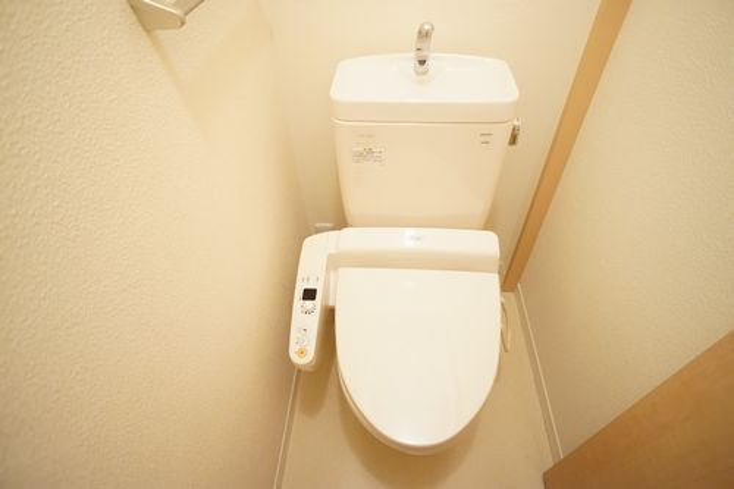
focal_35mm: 24
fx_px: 489
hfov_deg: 73.8
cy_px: 244
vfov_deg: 53.1
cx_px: 367
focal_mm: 16
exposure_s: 1/100
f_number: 2.8
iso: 3200
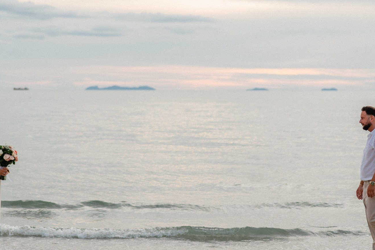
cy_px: 65
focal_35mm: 100
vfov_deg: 13.6
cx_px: 174
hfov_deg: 20.4
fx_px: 1041
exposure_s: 1/400
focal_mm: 50
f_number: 2
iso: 160
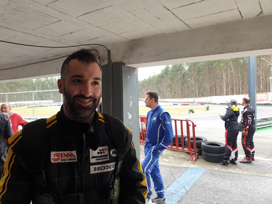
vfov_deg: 53.1
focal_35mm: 26
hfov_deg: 67.3
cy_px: 102
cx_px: 136
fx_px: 204
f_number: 2.4
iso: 80
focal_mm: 4.3
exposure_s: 1/100
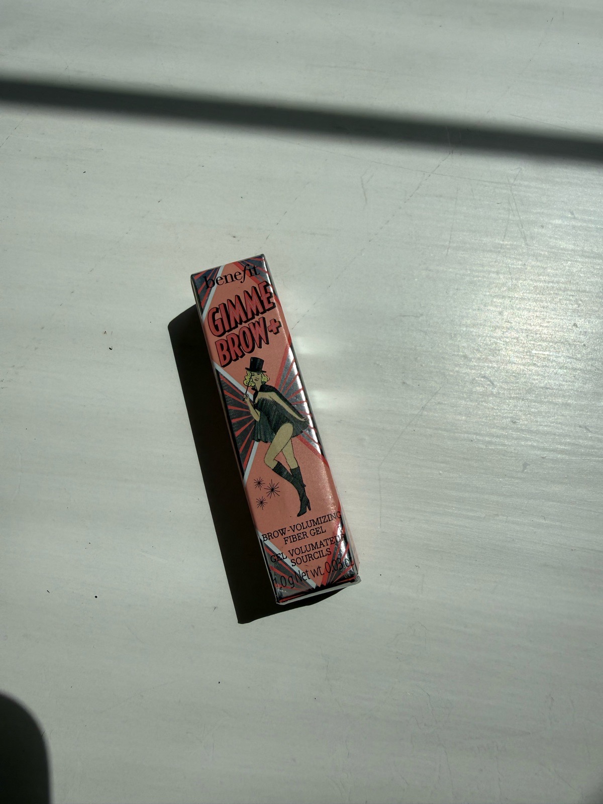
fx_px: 557
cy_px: 402
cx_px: 302
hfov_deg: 56.8
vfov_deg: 71.6
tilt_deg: -72.6
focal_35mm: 24
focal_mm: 2.22
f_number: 2.2
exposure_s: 1/5848
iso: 32
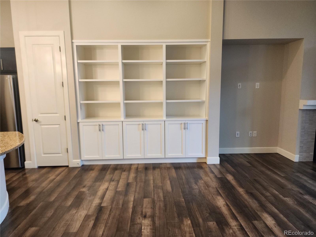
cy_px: 118
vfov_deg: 58.9
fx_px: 210
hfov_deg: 73.9
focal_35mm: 23
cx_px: 158
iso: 200
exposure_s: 1/120
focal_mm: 6.4
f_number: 1.8
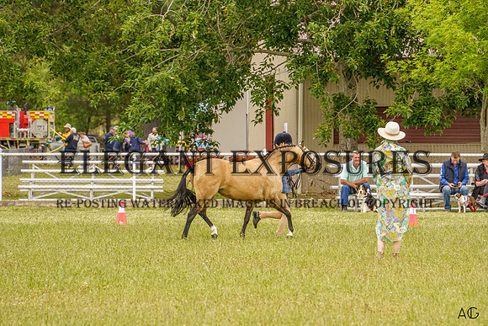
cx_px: 274
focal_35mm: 297
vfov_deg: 4.6
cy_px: 169
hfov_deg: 6.9
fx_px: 4025
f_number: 5.6
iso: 4000
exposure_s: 1/1600
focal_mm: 200
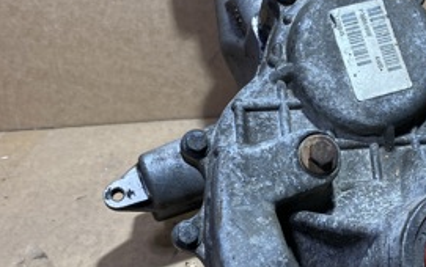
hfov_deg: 30.6
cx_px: 349
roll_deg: +2.1
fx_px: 755
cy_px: 155
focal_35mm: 65
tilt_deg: -34.8
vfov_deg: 20.0
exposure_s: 1/100
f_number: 1.8
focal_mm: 4.25
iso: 80
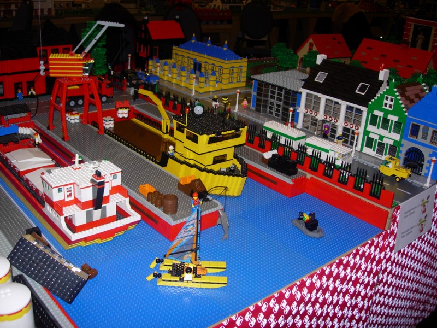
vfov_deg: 37.7
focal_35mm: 38
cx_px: 218
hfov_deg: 49.0
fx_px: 480
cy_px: 164
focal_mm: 7.8
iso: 79
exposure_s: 1/64
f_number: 2.8
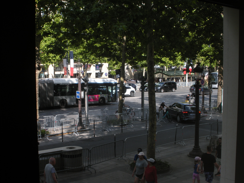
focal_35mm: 52
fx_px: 367
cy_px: 92
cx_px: 122
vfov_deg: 28.0
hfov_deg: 36.8
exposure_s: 1/174
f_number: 4.4
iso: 64
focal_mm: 9.1
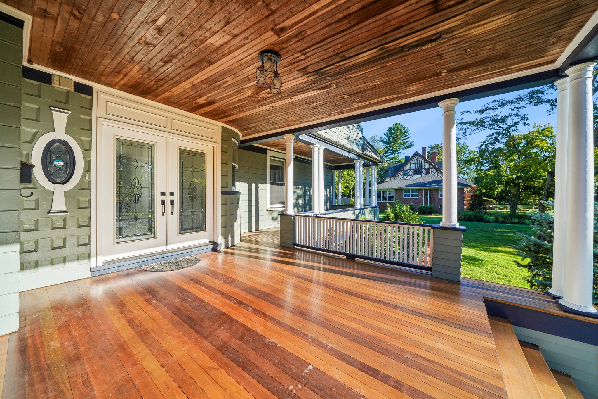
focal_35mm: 12
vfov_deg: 90.0
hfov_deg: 112.6
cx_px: 299
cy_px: 200
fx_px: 199
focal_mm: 12
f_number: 11
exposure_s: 1/50
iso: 100
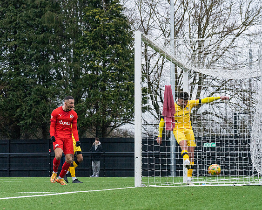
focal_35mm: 172
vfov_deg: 9.0
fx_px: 1331
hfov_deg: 11.2
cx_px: 120
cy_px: 101
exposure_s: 1/1250
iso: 2000
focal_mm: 135
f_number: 8
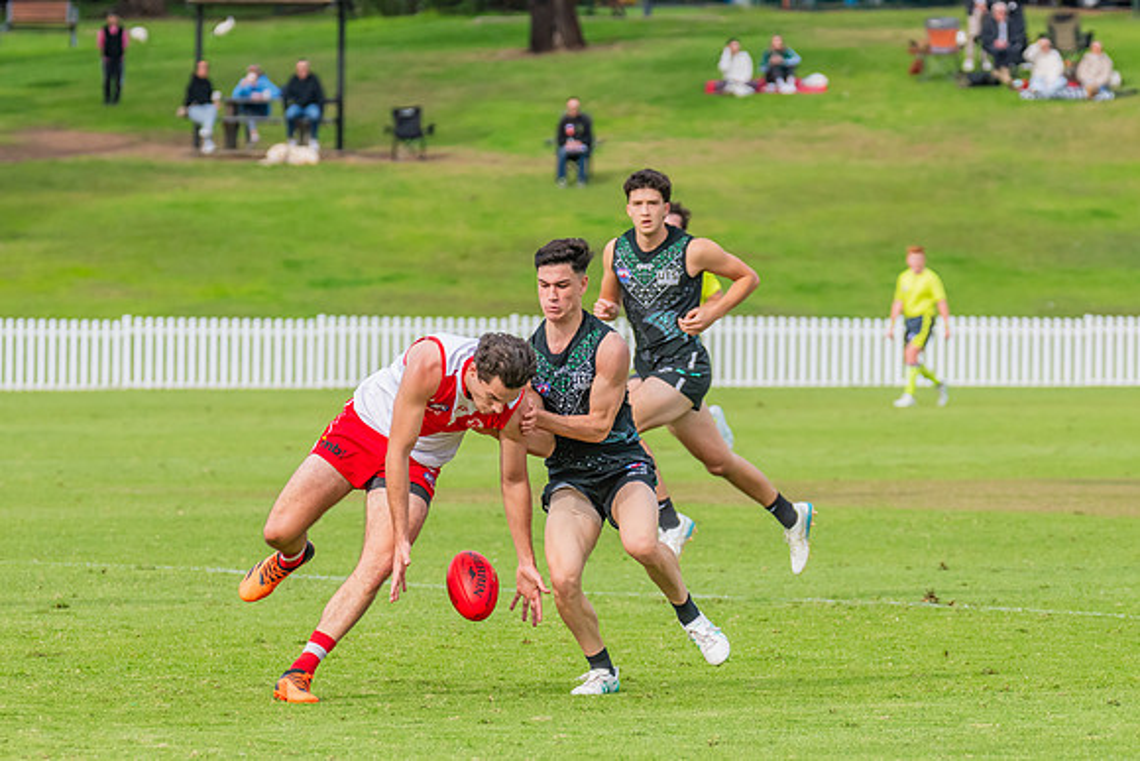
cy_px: 471
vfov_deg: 3.8
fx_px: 11491
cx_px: 554
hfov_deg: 5.7
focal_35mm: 363
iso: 800
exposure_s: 1/1600
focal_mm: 250
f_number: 6.3
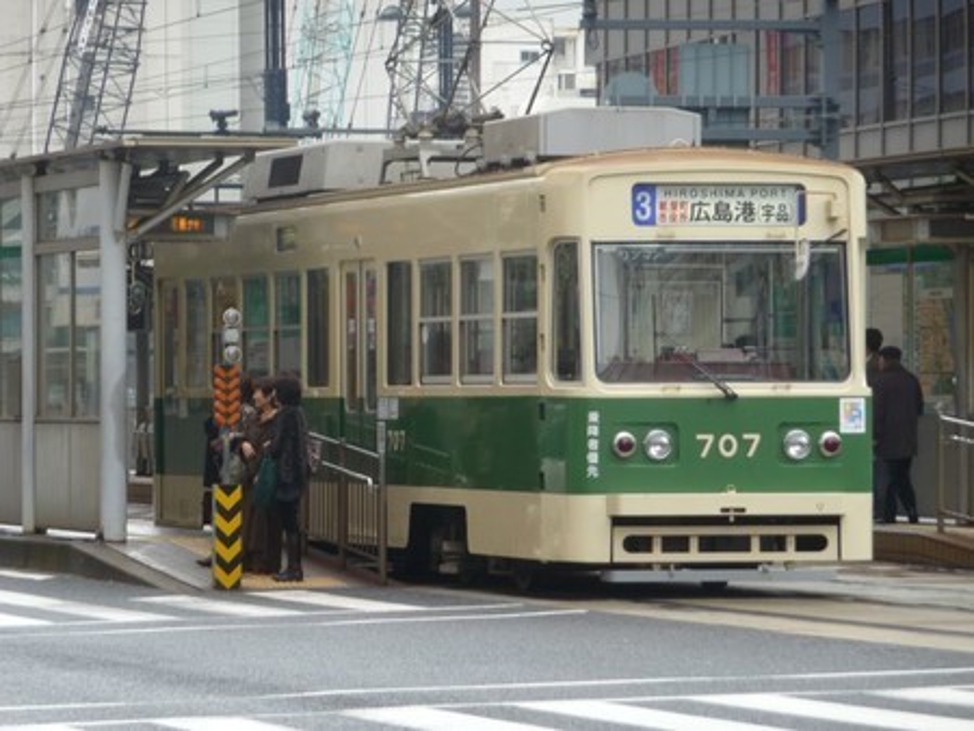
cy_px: 366
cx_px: 487
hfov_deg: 9.3
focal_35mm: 212
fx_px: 5968
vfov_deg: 7.0
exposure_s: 1/100
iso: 100
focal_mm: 36.4
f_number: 4.8
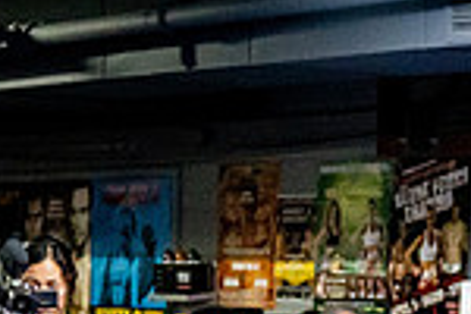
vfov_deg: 7.6
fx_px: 2276
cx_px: 333
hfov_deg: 11.8
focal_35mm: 174
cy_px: 592
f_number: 2.8
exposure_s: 1/800
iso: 5000
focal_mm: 30
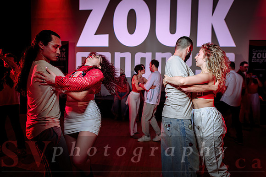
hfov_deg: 73.7
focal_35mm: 24
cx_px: 133
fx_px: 177
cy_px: 88
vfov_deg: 53.2
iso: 800
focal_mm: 24
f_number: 2
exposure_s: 1/50
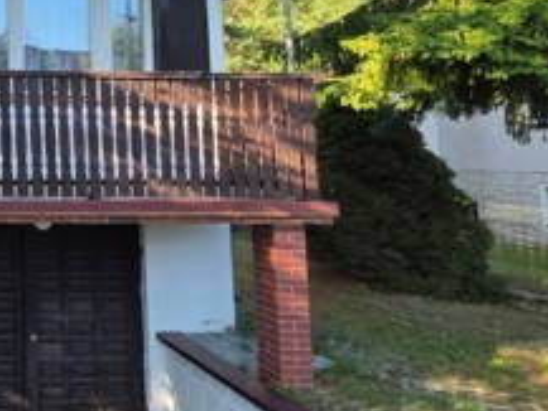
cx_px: -124
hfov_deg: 37.9
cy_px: 76
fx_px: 554
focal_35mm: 35
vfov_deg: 39.0
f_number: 1.9
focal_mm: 2.2
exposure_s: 1/417
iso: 40
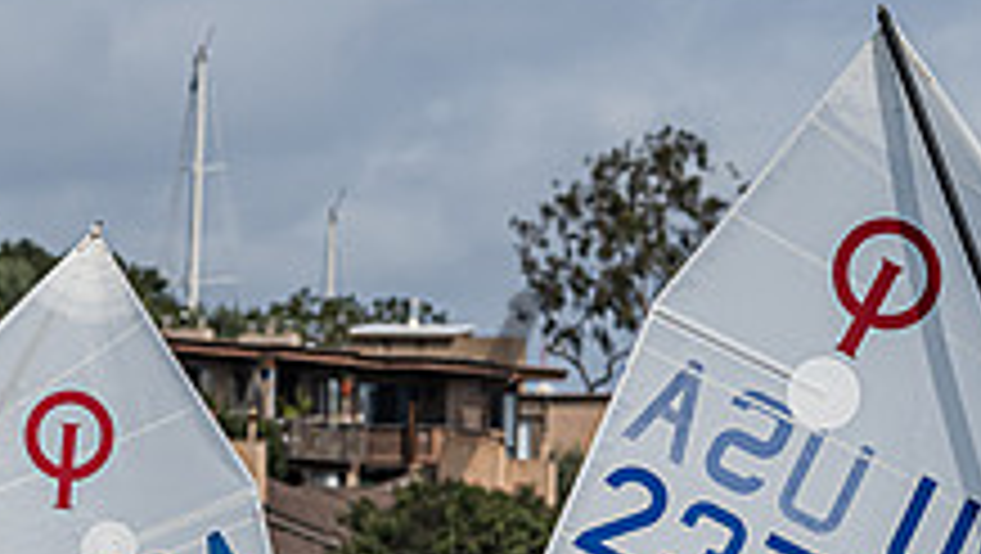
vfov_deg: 2.2
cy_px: 754
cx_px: 583
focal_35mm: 556
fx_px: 14473
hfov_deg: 3.9
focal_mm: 170
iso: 320
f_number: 10
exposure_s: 1/1600
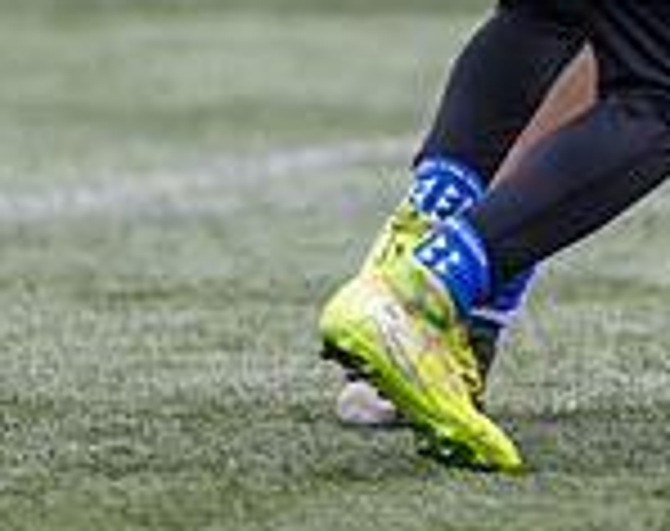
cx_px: 806
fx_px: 40116
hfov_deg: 1.0
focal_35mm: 2031
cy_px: -316
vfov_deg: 0.8
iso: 500
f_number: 3.5
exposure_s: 1/1250
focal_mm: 400
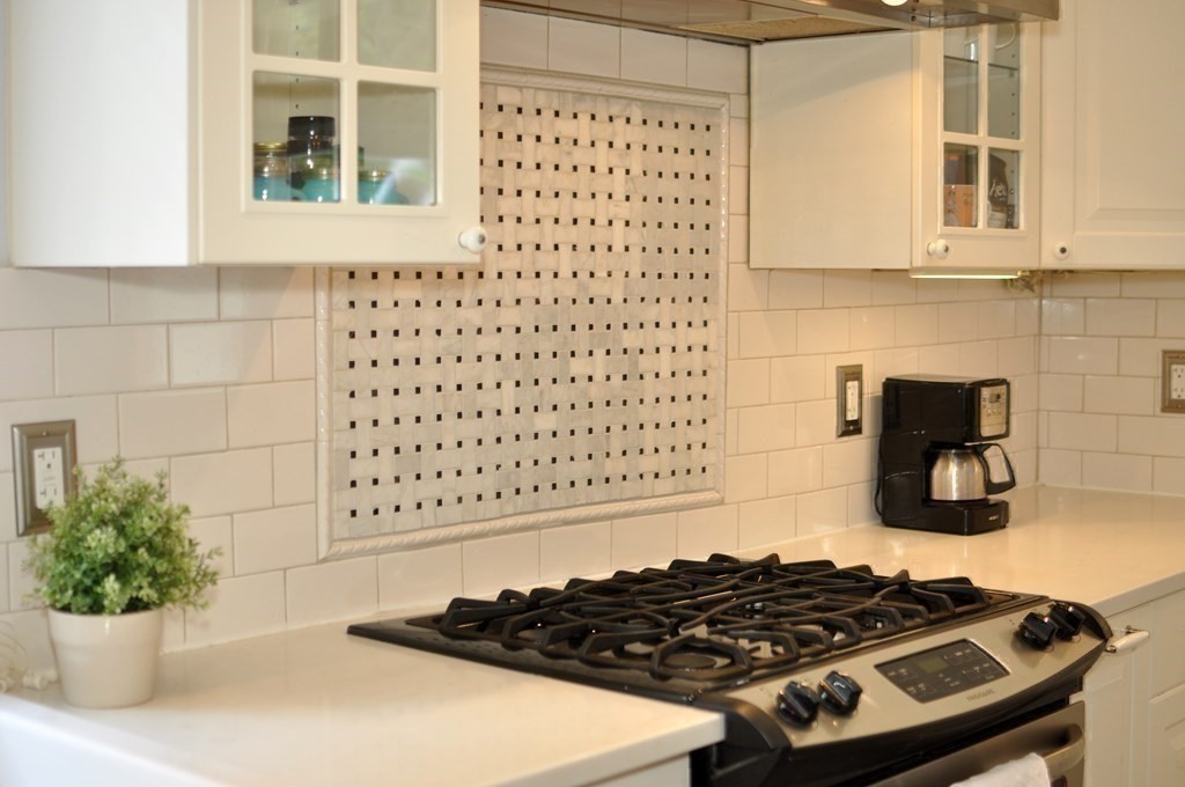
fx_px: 1726
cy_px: 394
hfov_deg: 37.9
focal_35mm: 52
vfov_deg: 25.7
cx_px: 592
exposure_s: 1/200
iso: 400
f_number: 2.5
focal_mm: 35
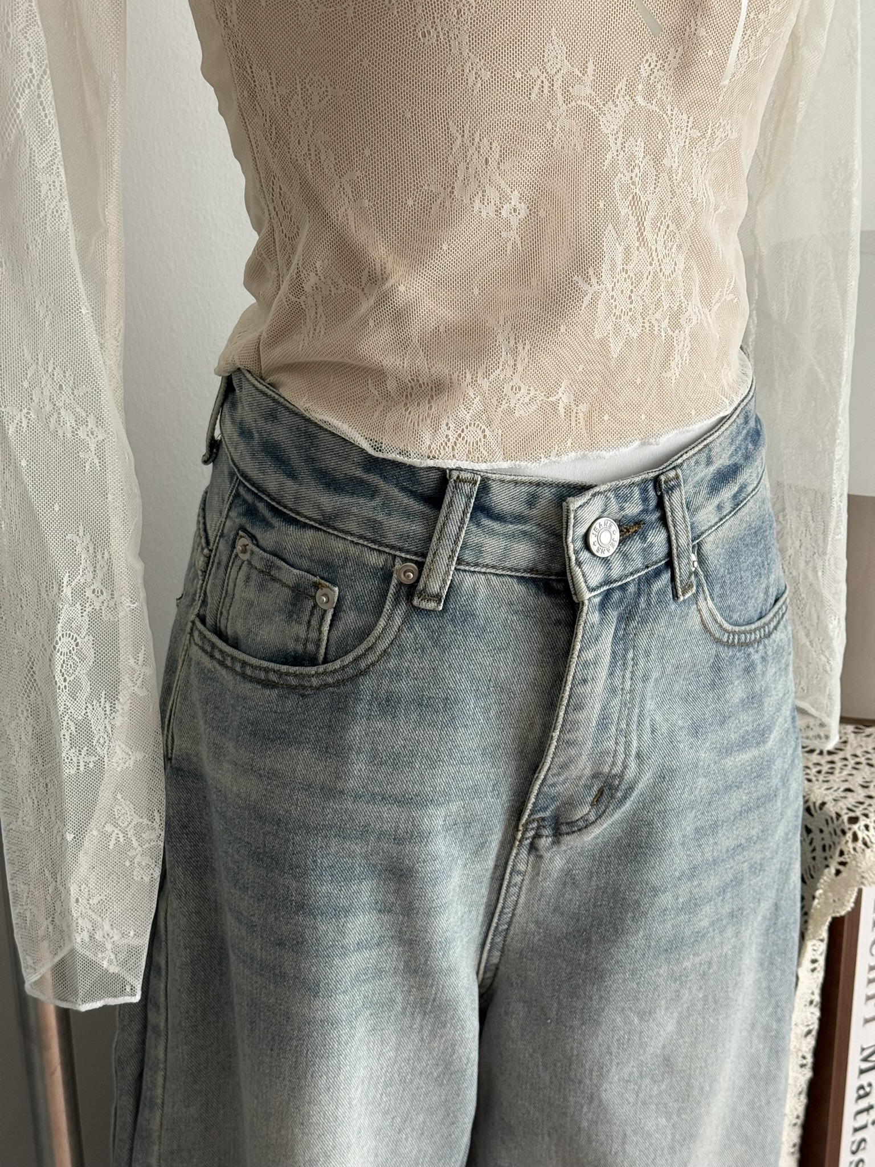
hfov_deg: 30.3
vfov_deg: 39.7
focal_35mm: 48
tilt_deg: -19.9
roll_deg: +0.3
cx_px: 438
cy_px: 584
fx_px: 1618
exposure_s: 1/60
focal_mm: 6.76
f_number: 1.78
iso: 160
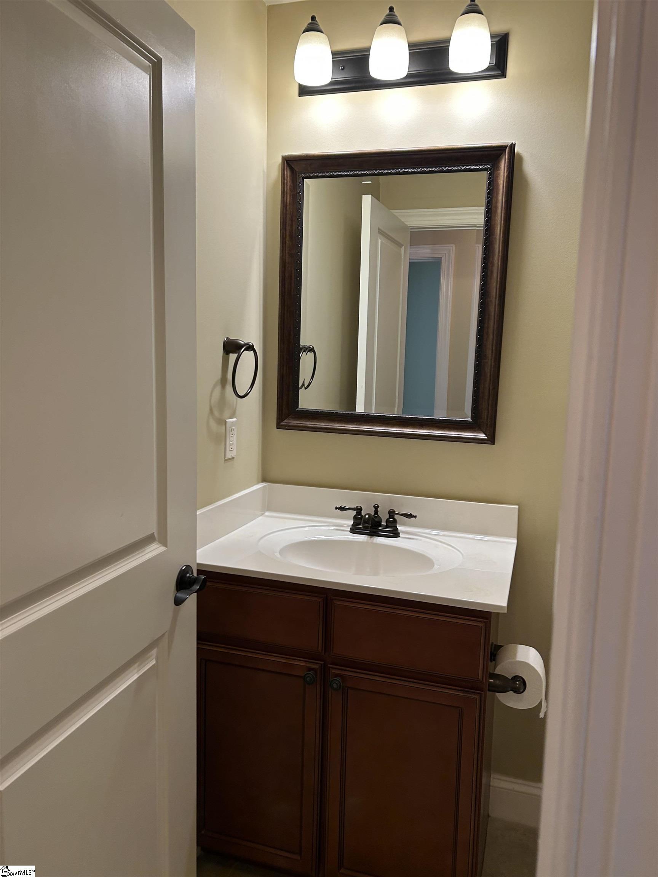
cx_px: 329
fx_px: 659
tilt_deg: -6.6
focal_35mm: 26
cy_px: 438
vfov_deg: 67.3
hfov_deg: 53.1
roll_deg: -2.7
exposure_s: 1/120
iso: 125
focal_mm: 5.7
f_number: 1.5
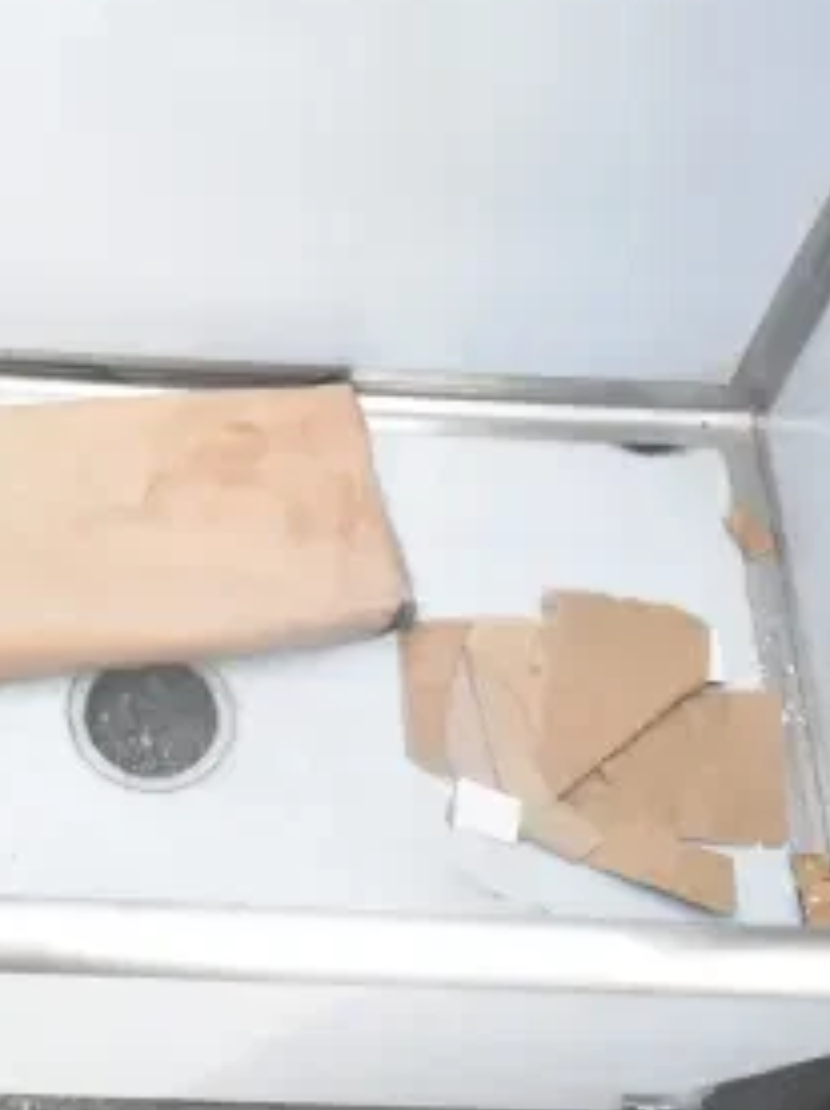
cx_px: 112
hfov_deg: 20.6
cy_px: 307
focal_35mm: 70
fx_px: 2243
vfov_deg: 27.5
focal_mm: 22
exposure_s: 1/400
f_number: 10
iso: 1600
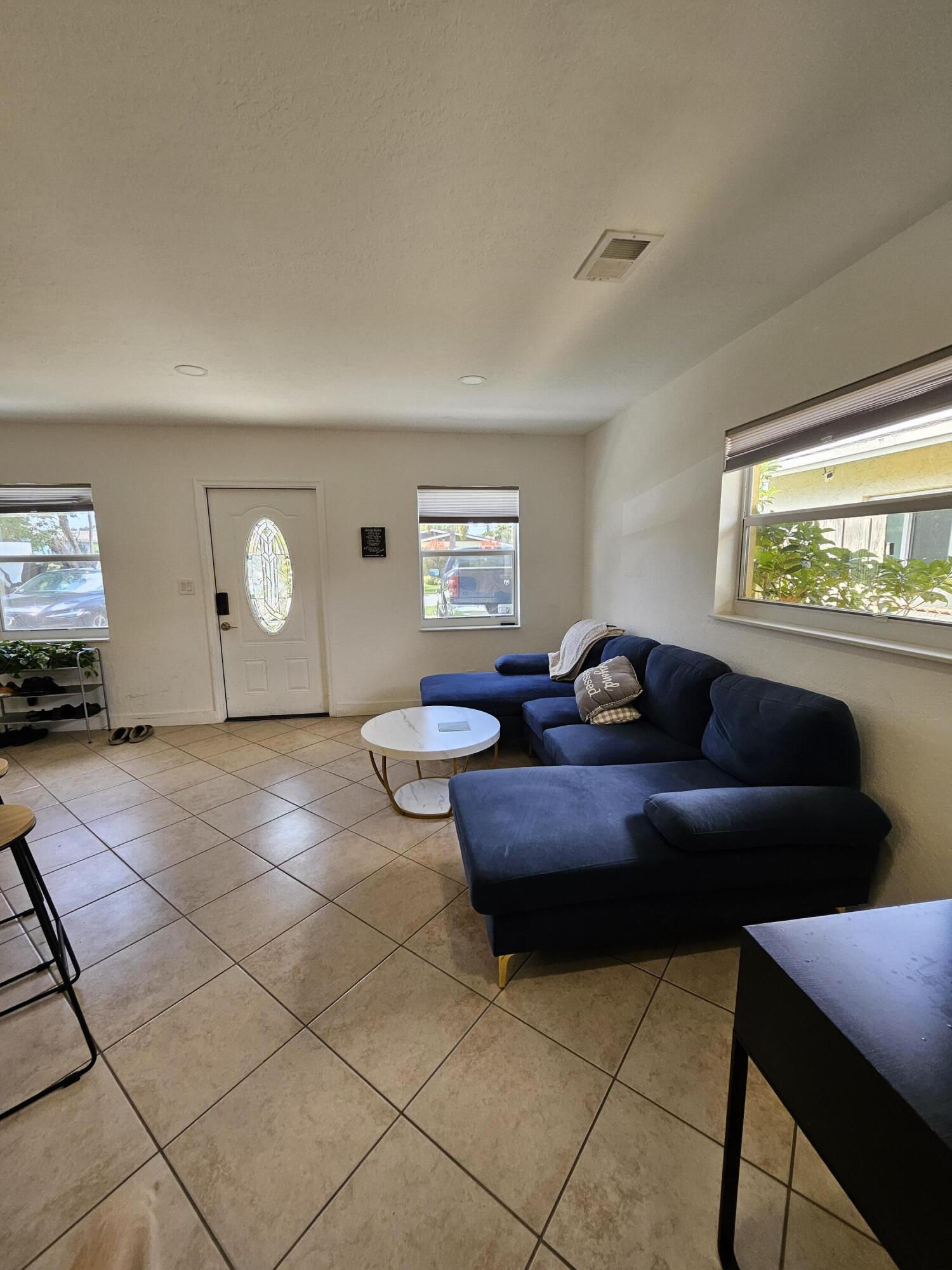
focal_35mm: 13
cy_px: 635
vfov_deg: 106.2
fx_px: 477
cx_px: 476
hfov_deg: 89.9
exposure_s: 1/60
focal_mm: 1.7
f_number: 2.2
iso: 64
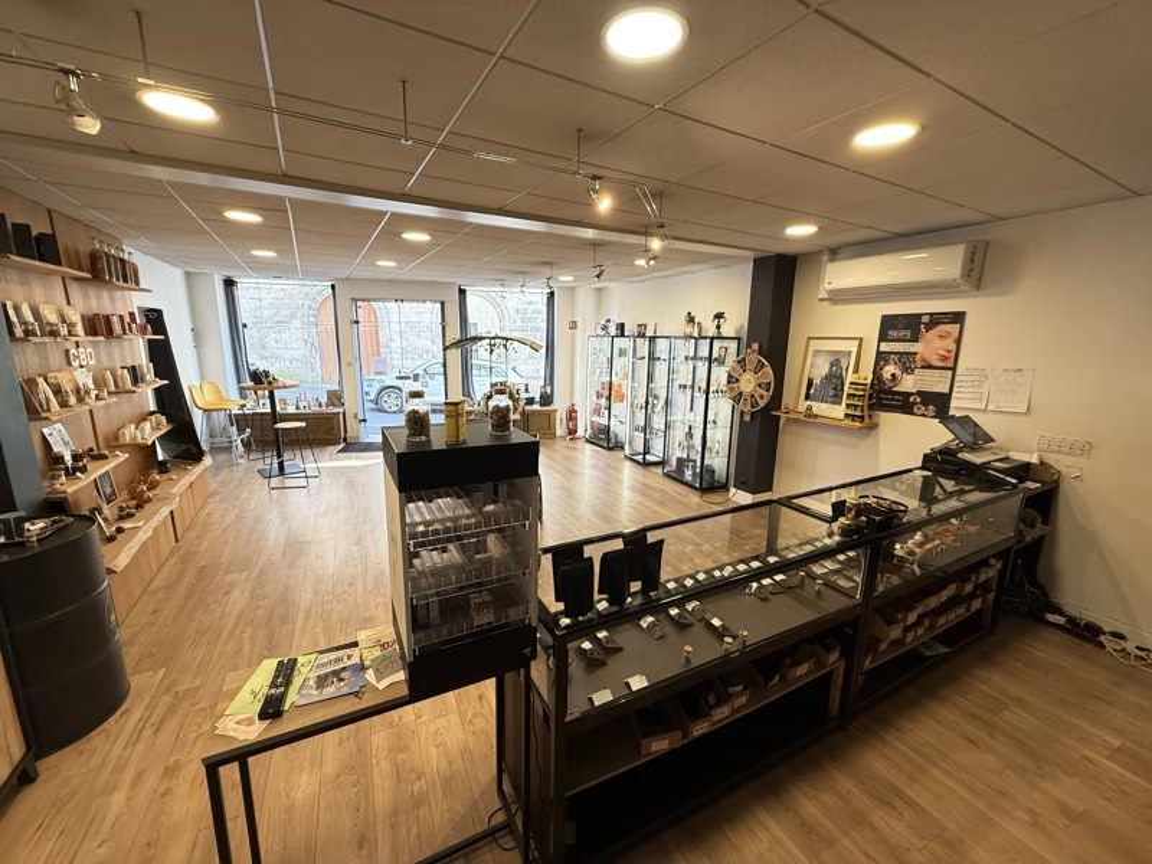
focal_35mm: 14
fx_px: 466
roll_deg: -1.0
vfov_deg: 85.7
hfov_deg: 102.1
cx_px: 576
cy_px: 432
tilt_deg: -10.6
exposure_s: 1/100
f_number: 2.2
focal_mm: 2.22
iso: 250
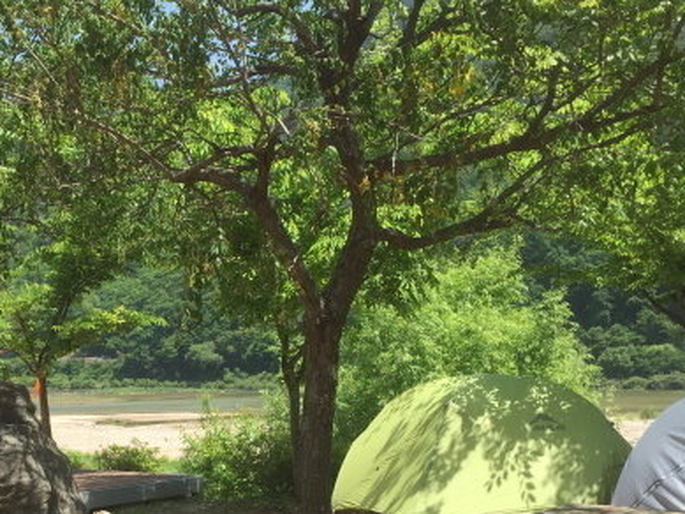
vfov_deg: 25.2
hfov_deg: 33.0
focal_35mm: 57
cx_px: 160
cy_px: 420
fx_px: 1128
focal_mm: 4.15
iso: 32
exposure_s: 1/1199
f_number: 2.2
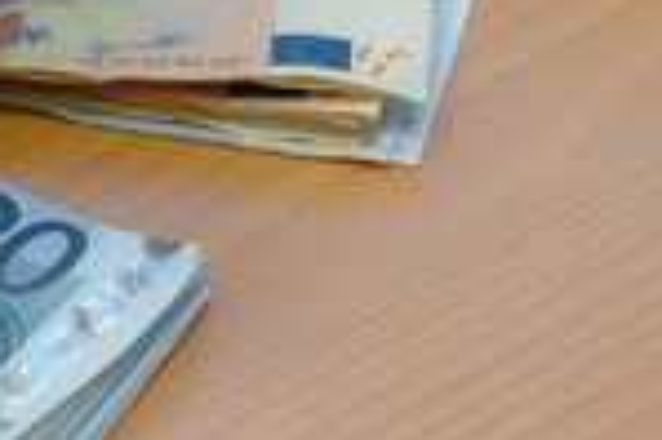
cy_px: -91
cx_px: -162
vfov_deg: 5.9
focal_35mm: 230
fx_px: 4225
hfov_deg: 8.8
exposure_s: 1/13
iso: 400
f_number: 16
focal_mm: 50
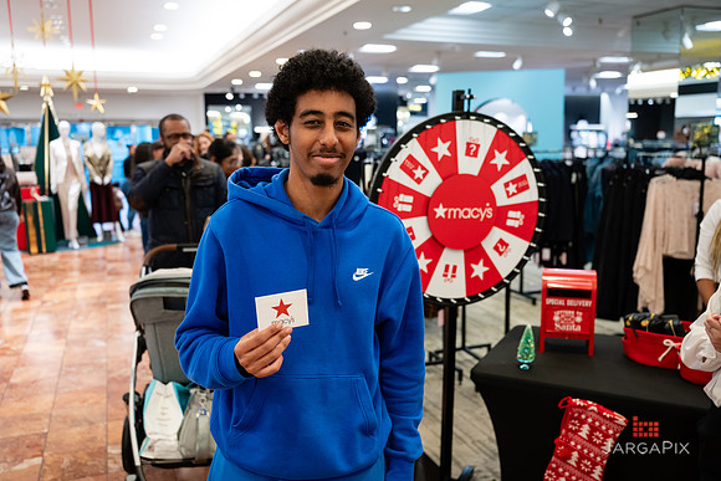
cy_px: 240
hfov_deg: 58.3
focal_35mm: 32
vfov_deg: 40.8
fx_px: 646
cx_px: 360
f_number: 3.2
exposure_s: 1/125
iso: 1000
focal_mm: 32
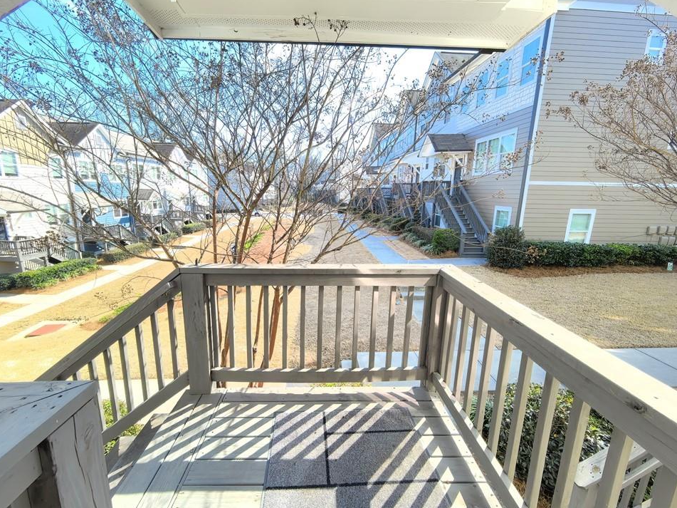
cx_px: 326
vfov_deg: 85.6
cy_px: 247
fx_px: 274
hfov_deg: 102.0
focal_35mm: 14
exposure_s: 1/312
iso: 50
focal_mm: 1.95
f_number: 2.2
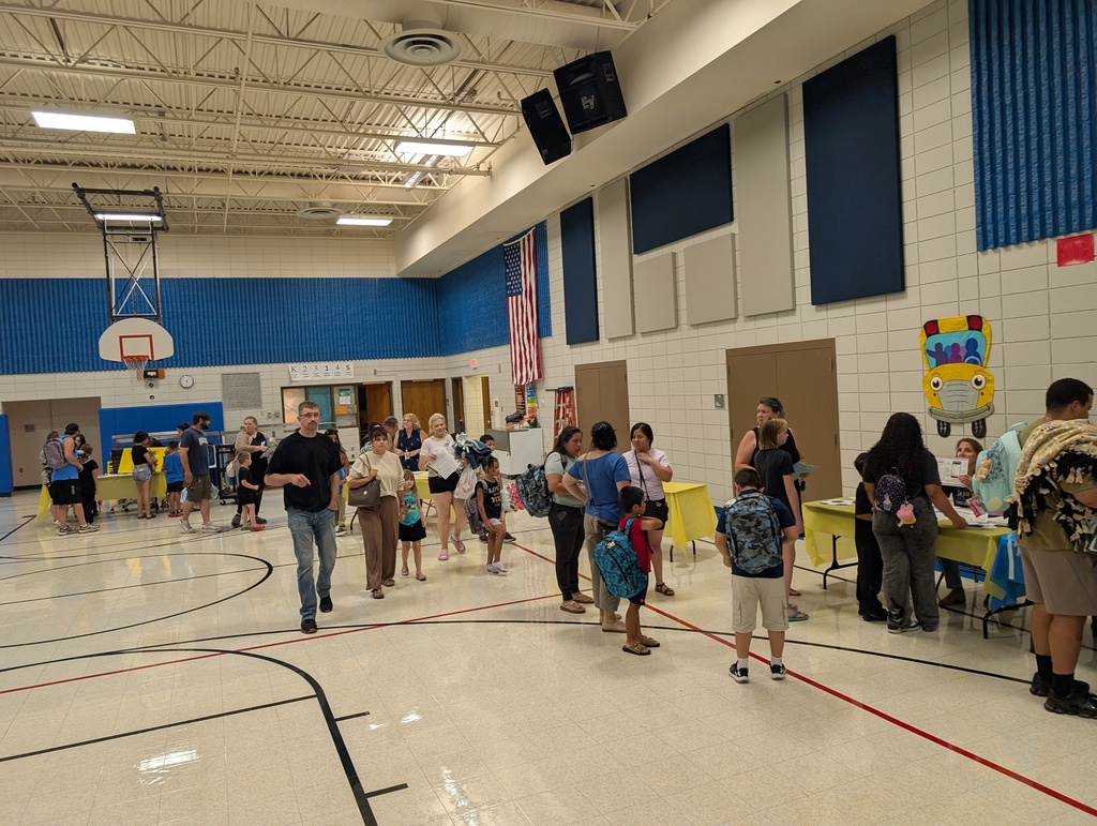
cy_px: 413
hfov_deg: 71.5
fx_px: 762
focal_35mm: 24
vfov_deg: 56.9
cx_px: 548
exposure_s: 1/120
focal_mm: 6.9
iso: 182
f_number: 1.68
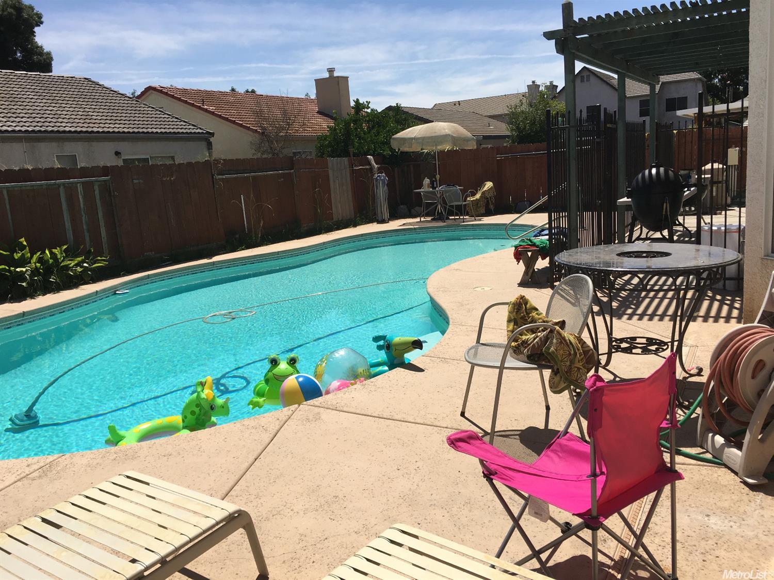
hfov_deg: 61.7
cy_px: 290
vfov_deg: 48.2
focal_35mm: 29
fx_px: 648
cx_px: 387
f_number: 2.2
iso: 25
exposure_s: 1/2024
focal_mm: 4.15
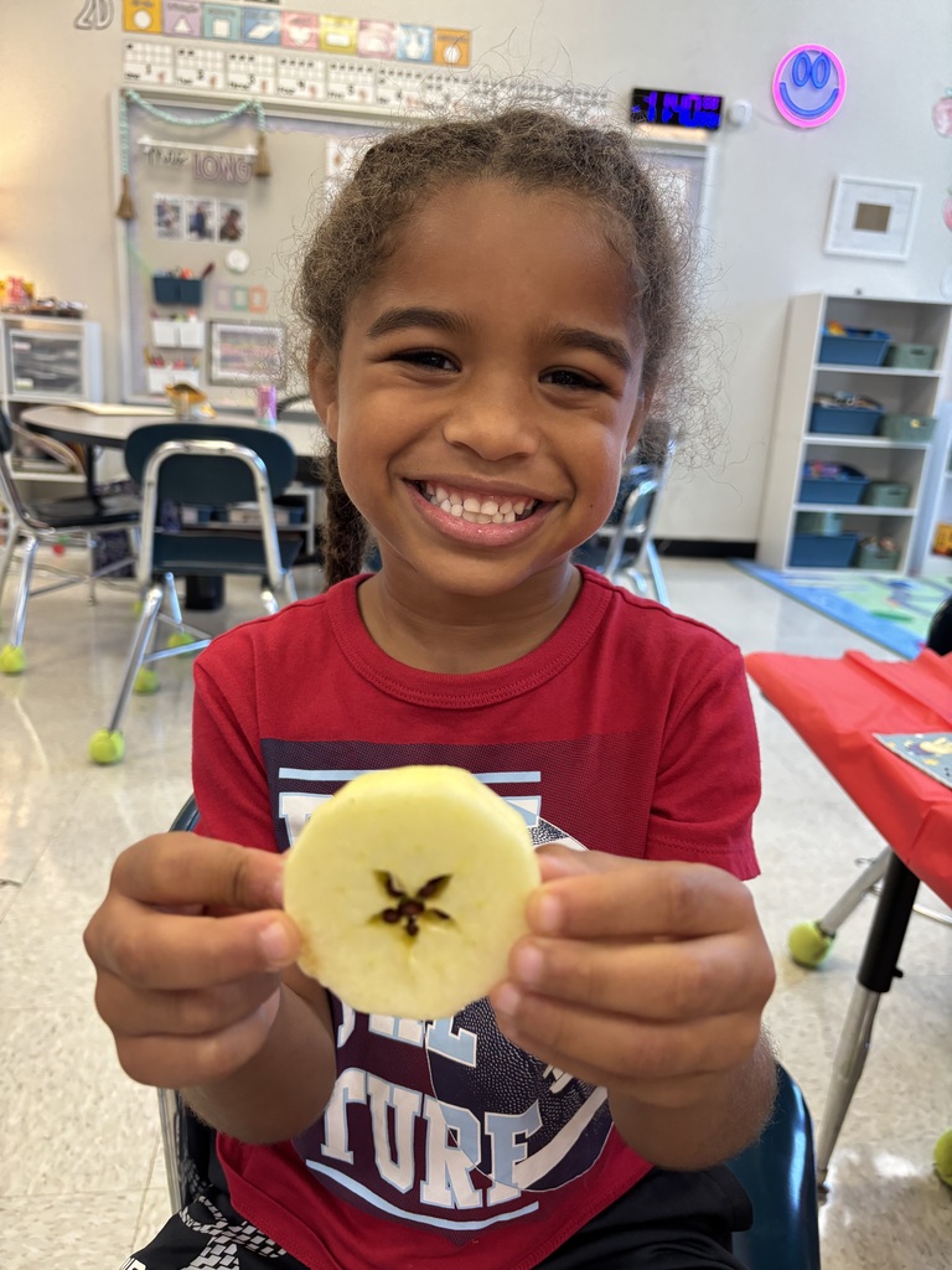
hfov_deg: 53.1
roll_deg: -4.0
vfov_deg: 67.3
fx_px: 953
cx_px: 476
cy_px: 635
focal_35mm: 26
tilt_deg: -16.9
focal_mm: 5.96
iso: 320
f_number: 1.6
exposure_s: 1/60
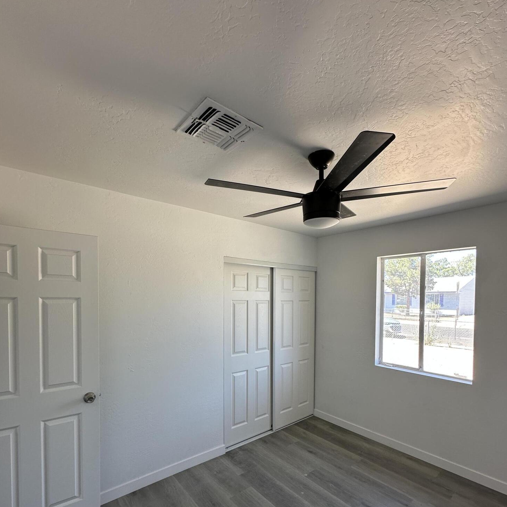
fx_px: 282
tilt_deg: -1.2
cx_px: 258
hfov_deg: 84.0
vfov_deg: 82.9
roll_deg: +0.0
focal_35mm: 17
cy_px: 306
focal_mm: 2.22
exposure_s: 1/106
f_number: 2.2
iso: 40
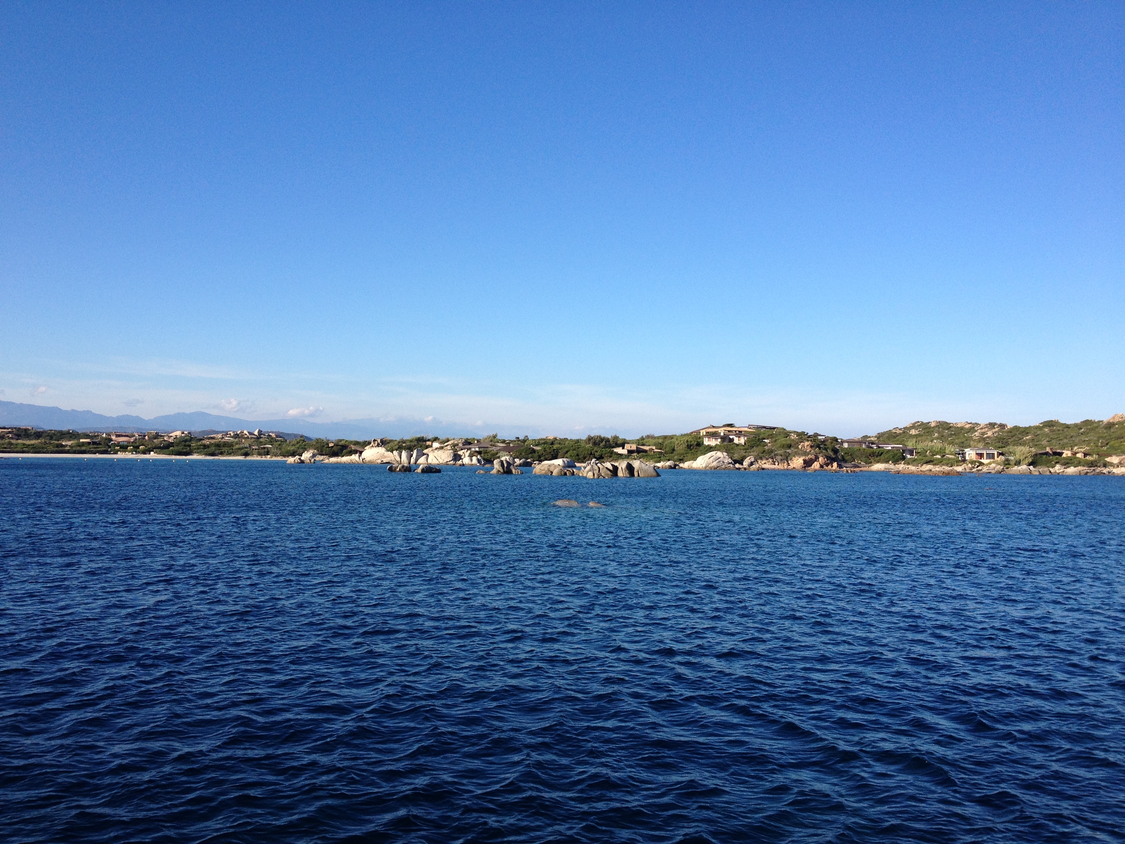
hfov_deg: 52.6
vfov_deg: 40.7
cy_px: 422
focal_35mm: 35
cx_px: 562
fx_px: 1137
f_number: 2.4
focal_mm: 4.28
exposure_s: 1/1453
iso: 64
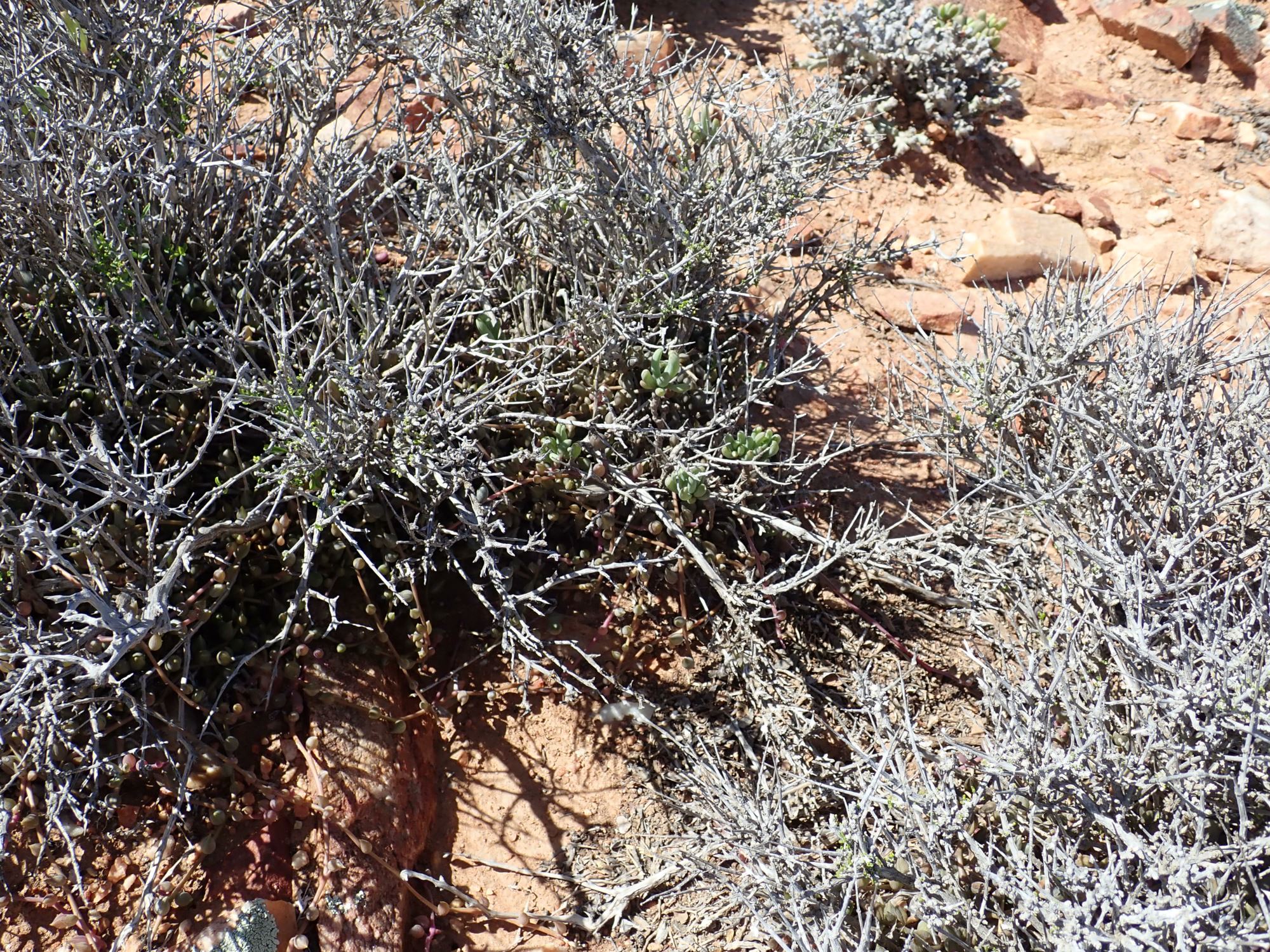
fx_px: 1101
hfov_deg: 60.0
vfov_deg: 46.8
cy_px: 476
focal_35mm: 30
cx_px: 635
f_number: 3.2
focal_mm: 5.5
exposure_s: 1/640
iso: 100
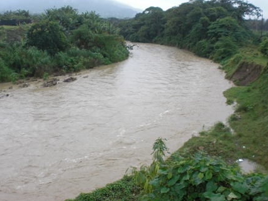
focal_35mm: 40
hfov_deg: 46.8
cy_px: 97
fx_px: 310
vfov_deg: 35.9
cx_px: 130
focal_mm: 6.3
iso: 64
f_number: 3.1
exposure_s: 1/250
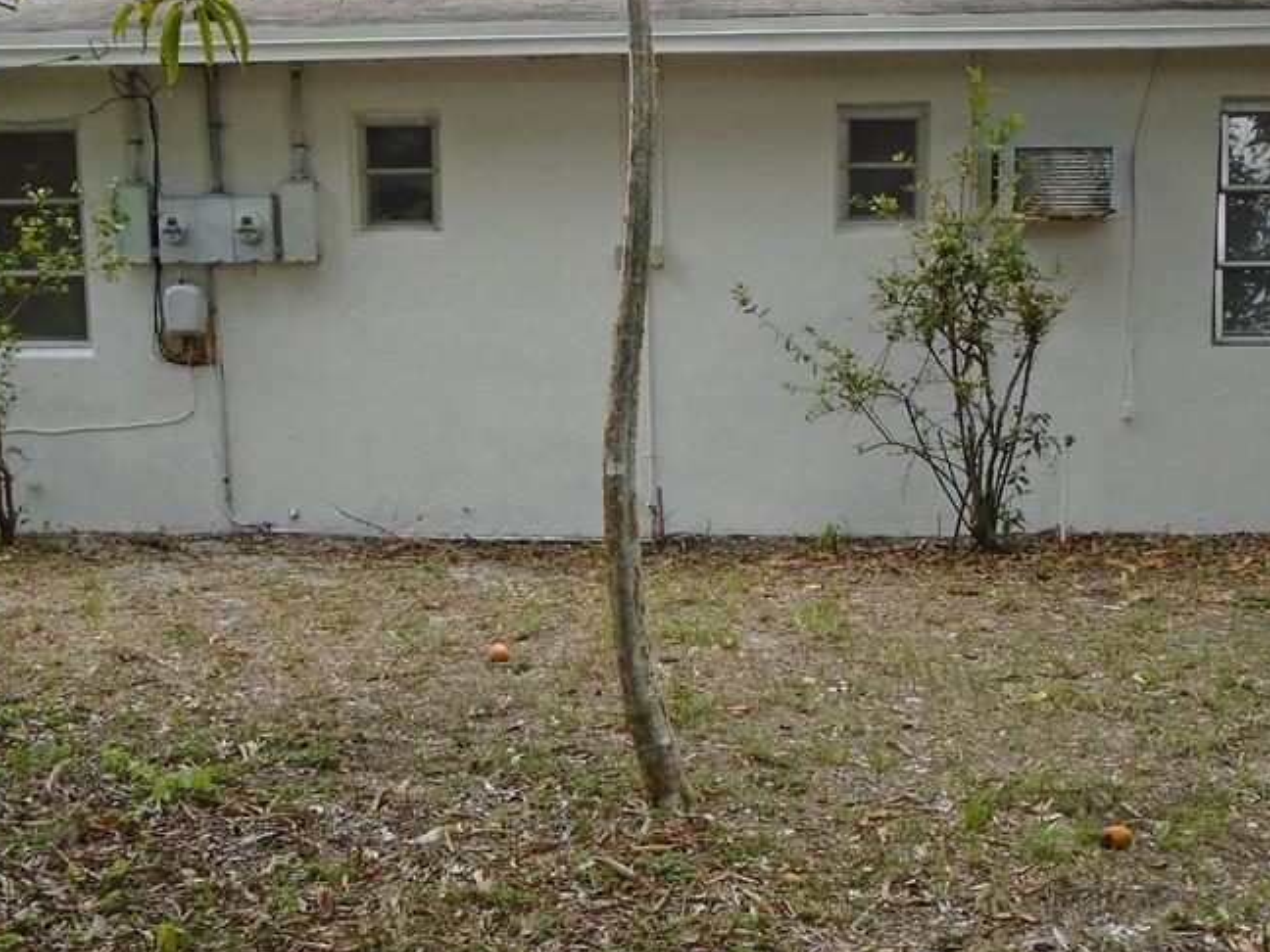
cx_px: 633
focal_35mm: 49
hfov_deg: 38.9
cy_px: 537
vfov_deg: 29.6
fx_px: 1798
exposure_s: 1/250
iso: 100
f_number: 3.5
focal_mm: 5.5
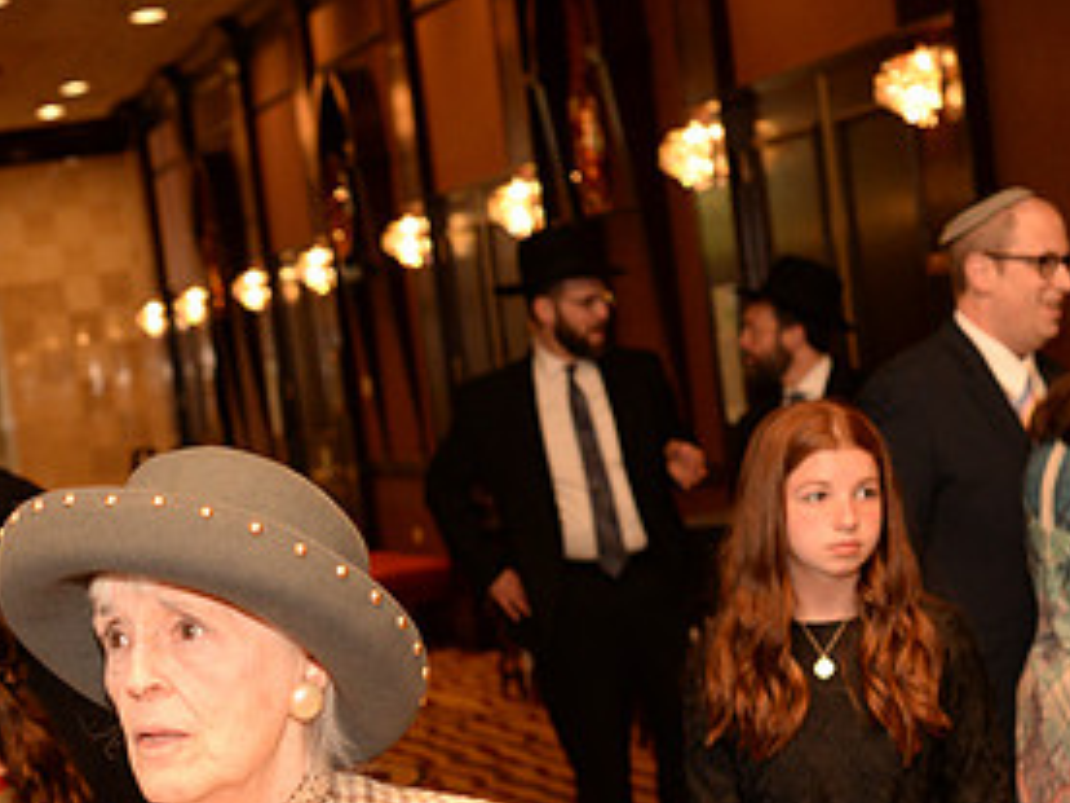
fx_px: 3122
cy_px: 745
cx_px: 159
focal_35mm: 101
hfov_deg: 19.2
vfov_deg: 14.5
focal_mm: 50
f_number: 5.6
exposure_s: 1/125
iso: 1600
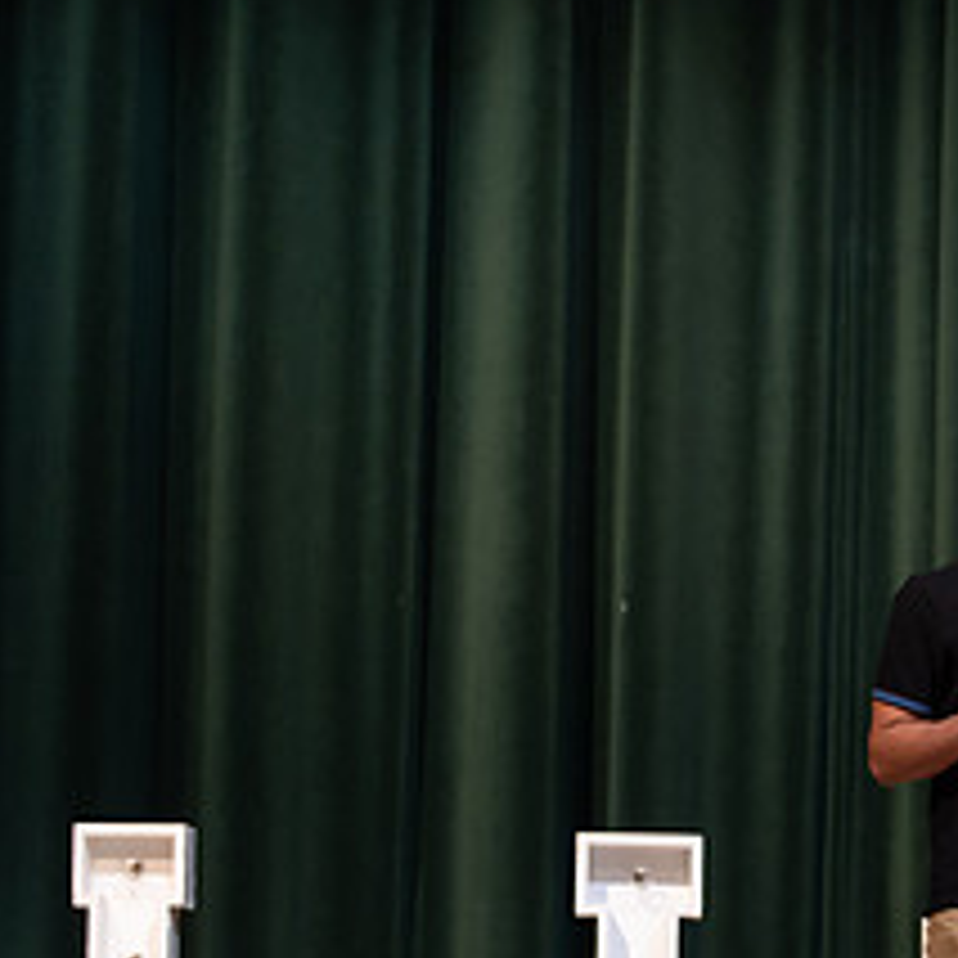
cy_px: 780
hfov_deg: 13.2
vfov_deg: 13.5
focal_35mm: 129
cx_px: 1148
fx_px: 4039
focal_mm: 50
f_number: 1.2
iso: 640
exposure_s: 1/320
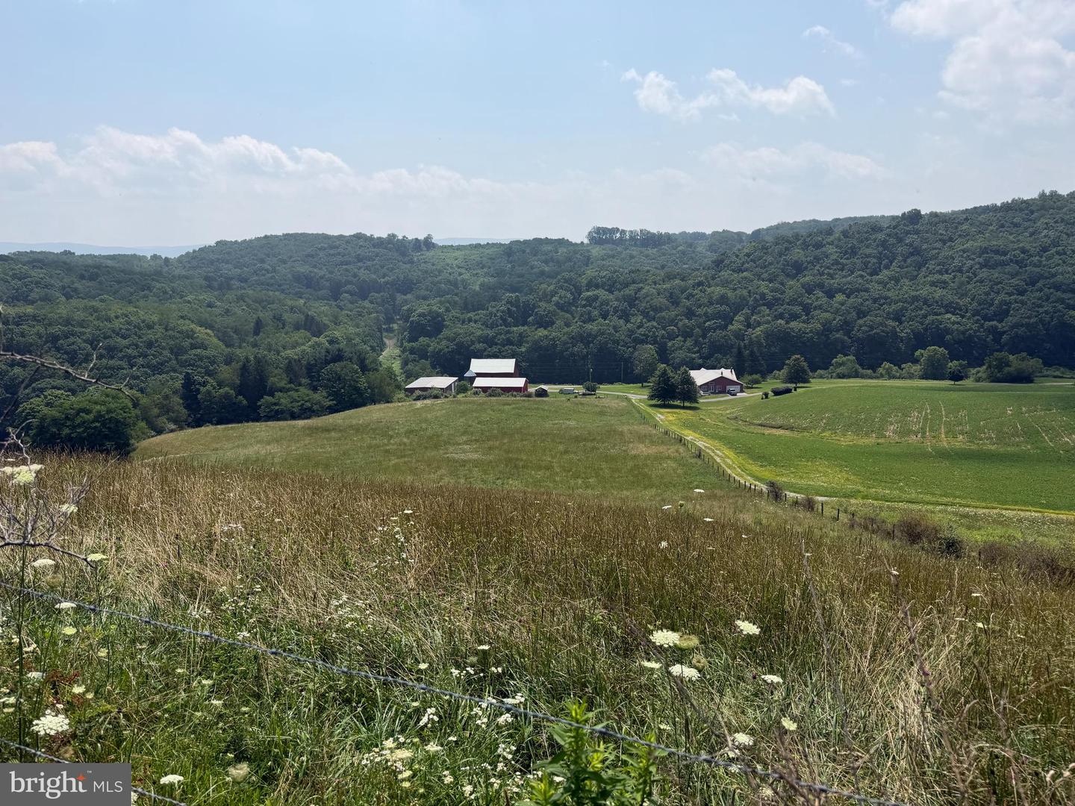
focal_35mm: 24
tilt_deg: -10.3
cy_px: 403
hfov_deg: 71.6
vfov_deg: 56.8
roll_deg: +1.6
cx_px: 538
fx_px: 745
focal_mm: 6.76
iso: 80
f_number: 1.78
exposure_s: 1/7353
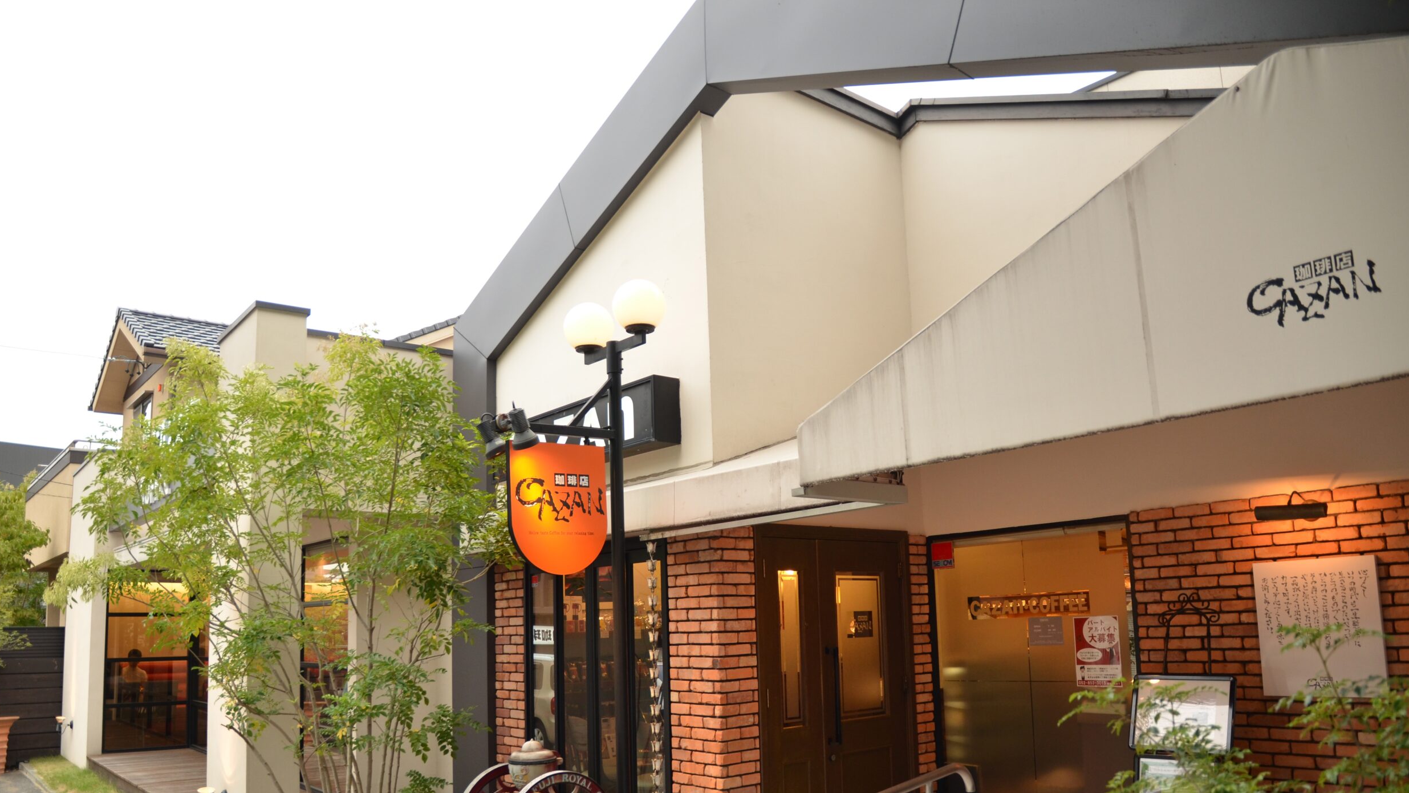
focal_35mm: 26
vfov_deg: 44.2
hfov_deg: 71.9
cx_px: 704
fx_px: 971
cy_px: 474
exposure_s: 1/160
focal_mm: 16
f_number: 2.8
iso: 320
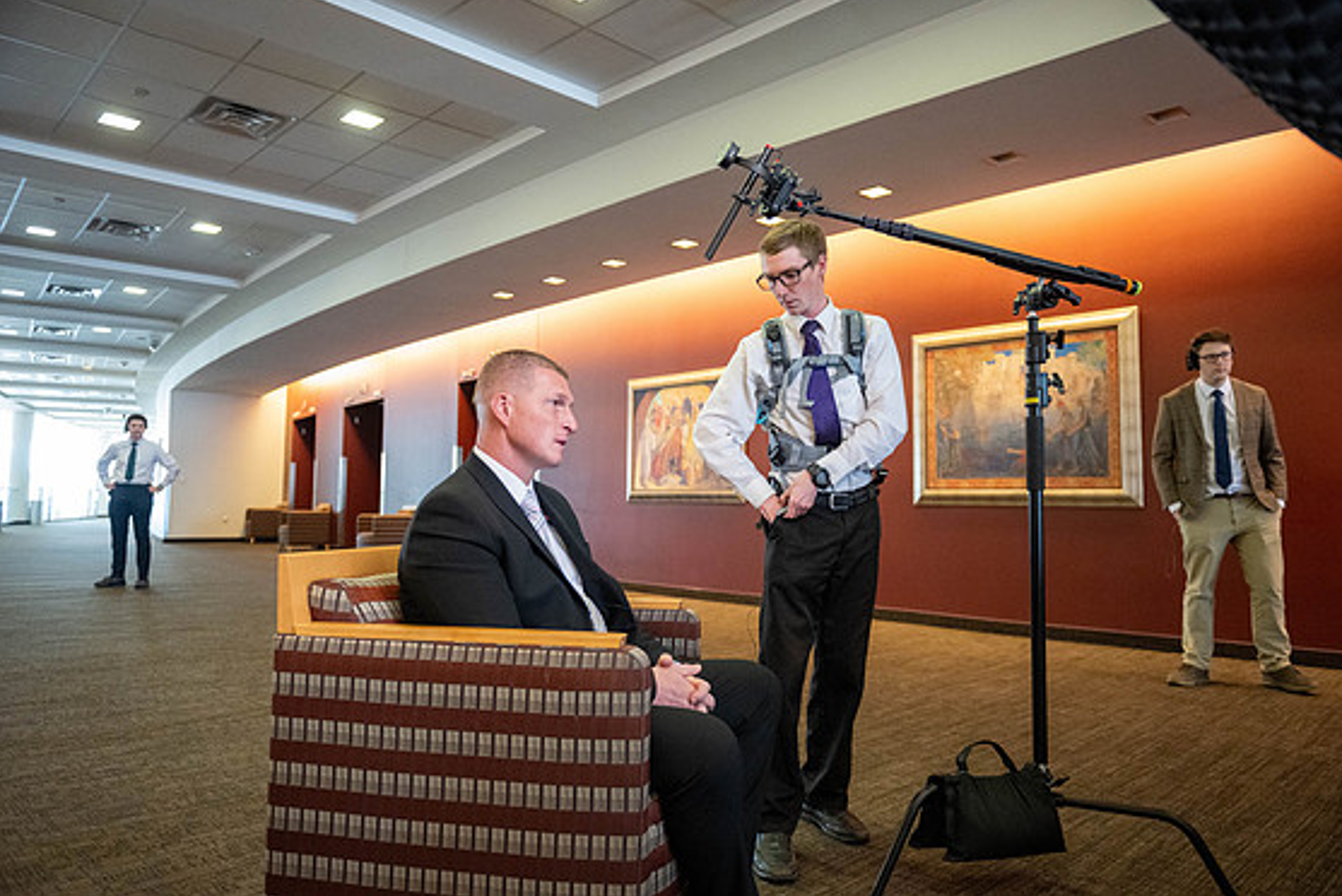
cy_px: 432
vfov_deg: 51.3
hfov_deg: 71.5
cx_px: 675
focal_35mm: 25
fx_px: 932
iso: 6400
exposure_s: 1/320
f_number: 2.8
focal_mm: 24
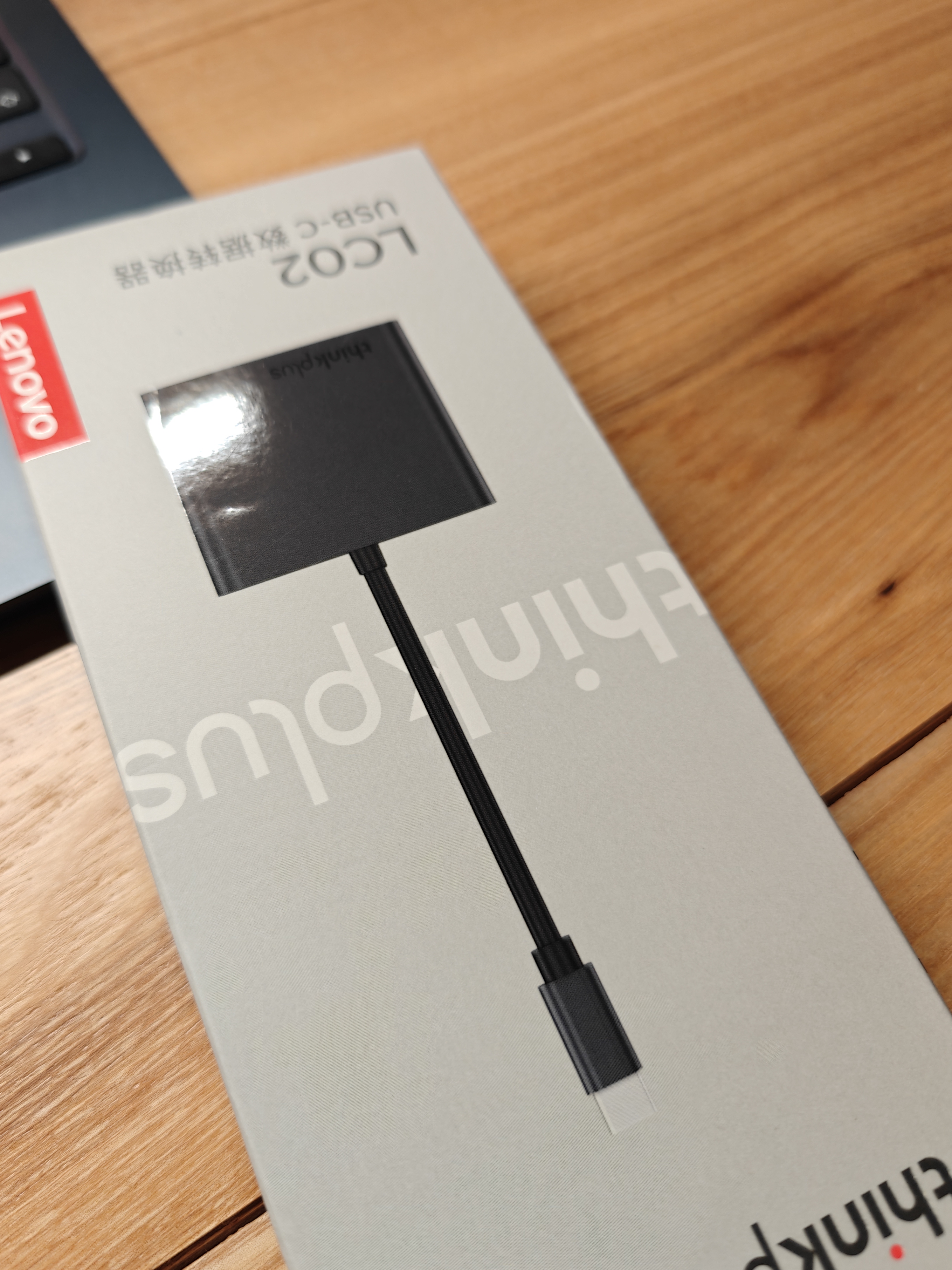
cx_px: 444
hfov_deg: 53.0
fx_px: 953
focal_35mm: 26
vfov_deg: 67.3
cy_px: 631
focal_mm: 6.06
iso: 64
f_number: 1.6
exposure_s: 1/100
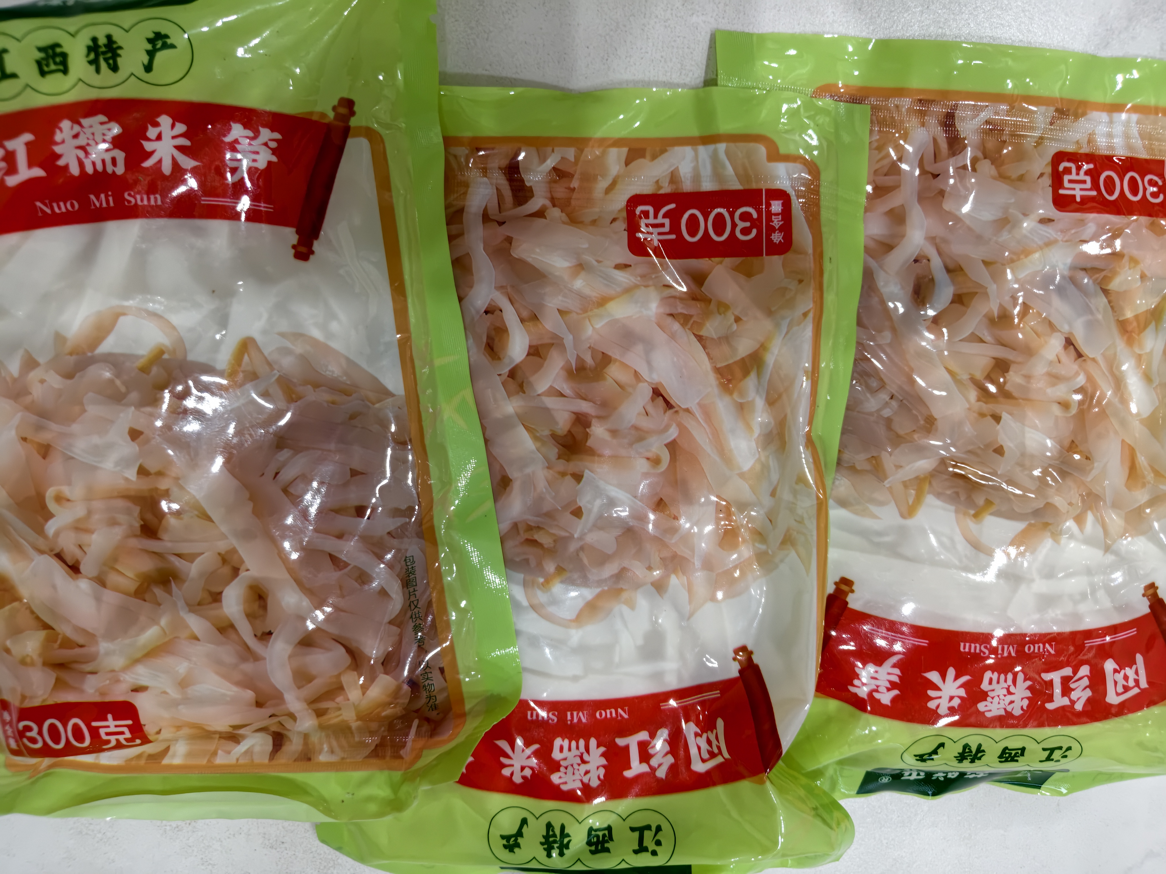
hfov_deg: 73.9
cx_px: 583
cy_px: 437
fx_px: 775
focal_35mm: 23
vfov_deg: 58.9
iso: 465
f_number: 1.88
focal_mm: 5.56
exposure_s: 1/50
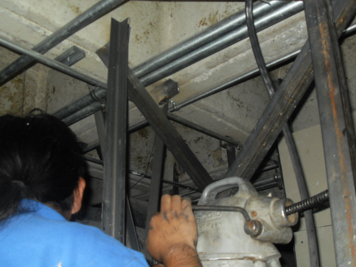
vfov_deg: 38.7
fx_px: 381
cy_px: 134
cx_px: 178
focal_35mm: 37
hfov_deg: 50.1
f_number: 2.8
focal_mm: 6.3
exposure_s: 1/45
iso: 100
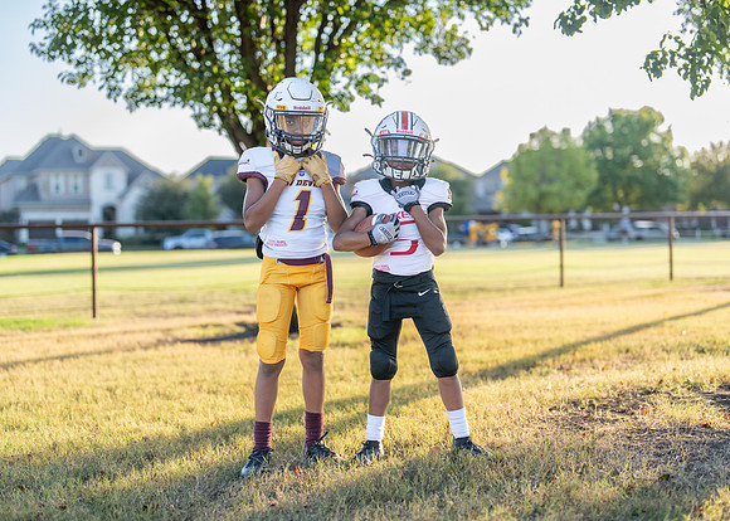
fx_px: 1086
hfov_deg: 37.2
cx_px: 365
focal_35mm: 52
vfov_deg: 27.0
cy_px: 260
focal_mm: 50
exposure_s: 1/800
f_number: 1.6
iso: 100
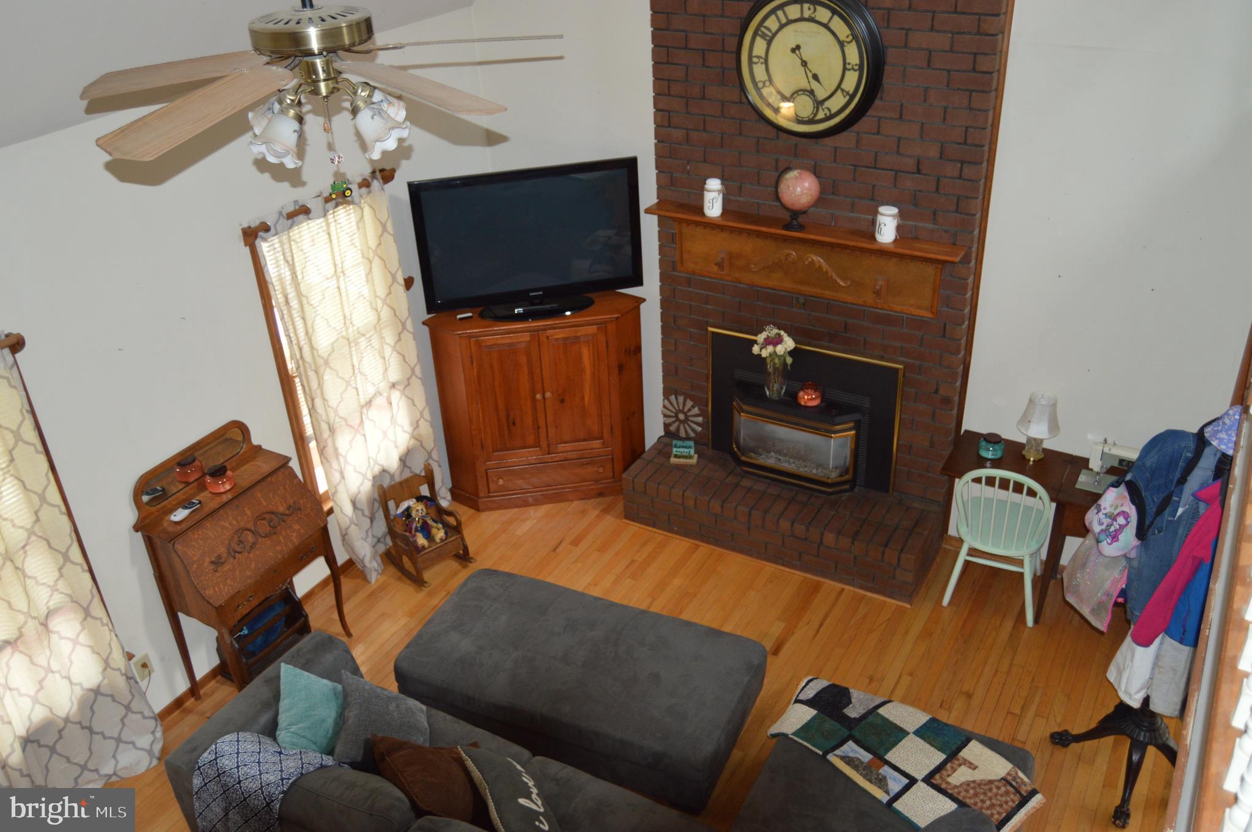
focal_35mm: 30
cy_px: 416
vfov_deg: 43.5
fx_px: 1042
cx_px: 626
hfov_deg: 62.0
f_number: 3.5
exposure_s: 1/60
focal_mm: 20
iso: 720
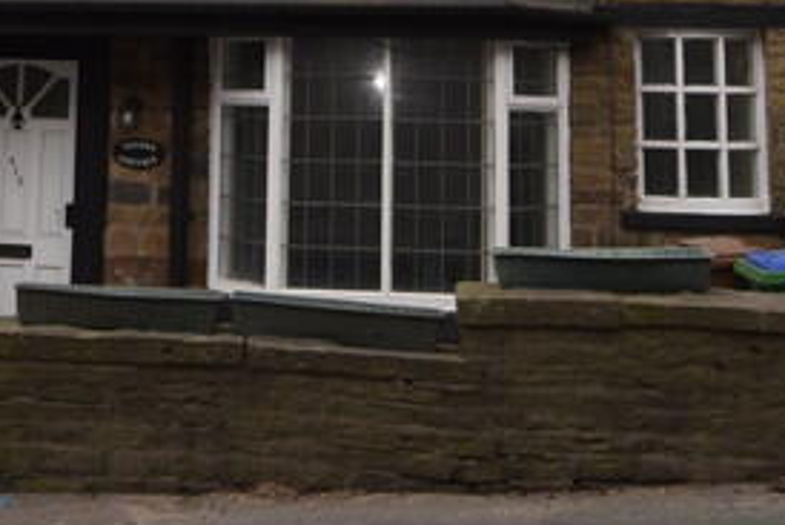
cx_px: 275
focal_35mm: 56
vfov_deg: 22.1
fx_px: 1222
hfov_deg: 35.3
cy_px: -131
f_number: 6.3
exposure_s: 1/200
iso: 100
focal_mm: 10
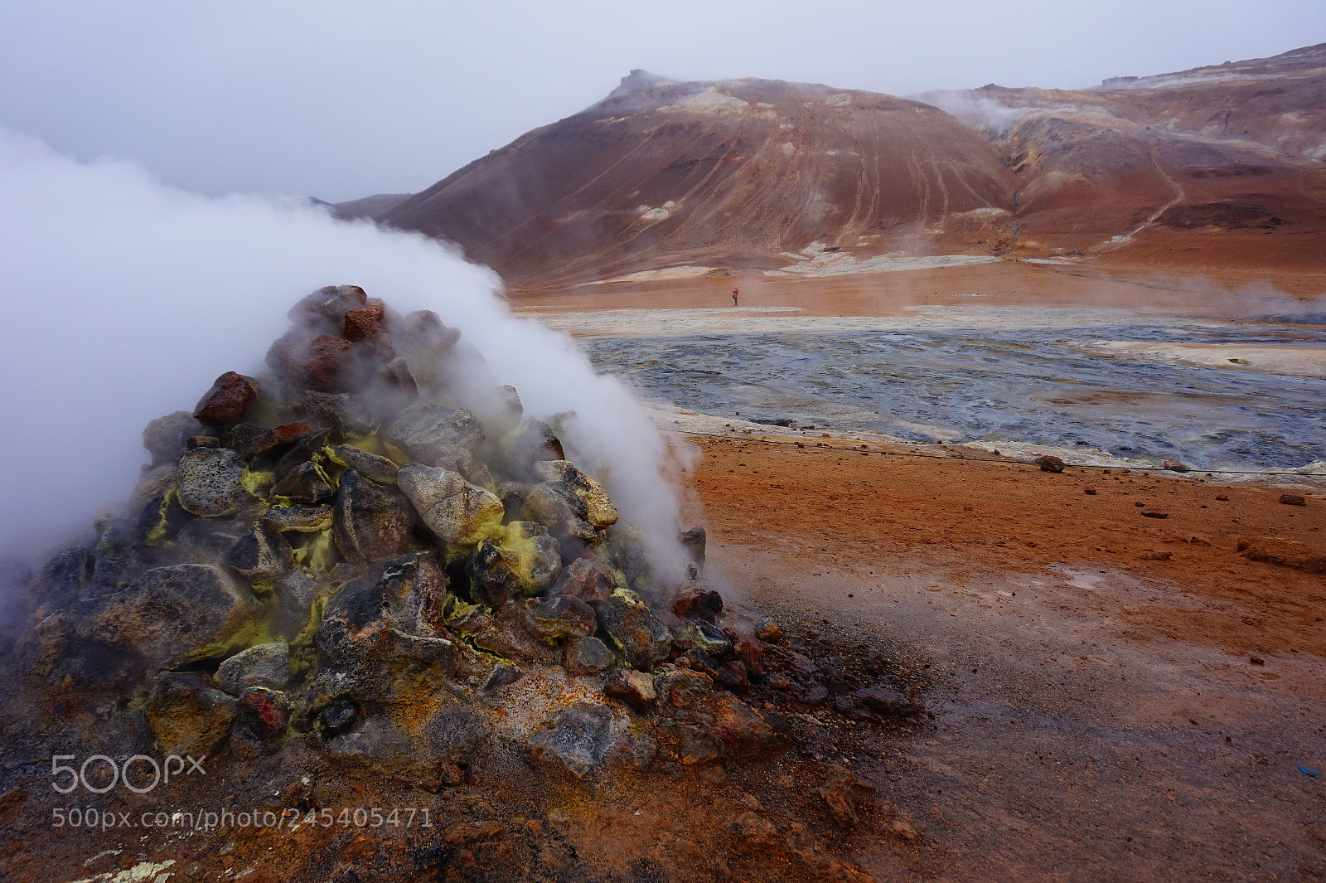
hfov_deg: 73.8
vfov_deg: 53.1
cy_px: 442
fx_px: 884
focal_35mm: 24
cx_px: 663
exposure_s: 1/200
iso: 100
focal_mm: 16
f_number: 5
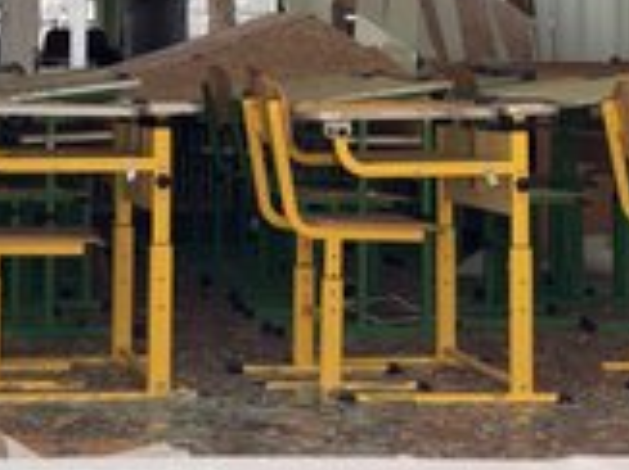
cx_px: 197
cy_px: -31
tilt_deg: +3.0
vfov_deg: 12.4
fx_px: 2143
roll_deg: +0.0
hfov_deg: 16.7
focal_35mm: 118
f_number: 1.78
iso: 64
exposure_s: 1/221
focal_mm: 6.76
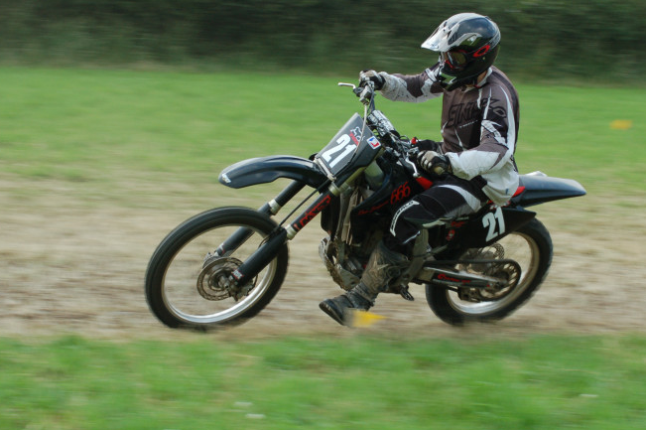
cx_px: 374
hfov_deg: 15.9
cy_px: 208
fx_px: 2313
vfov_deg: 10.6
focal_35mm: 129
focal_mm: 70
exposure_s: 1/180
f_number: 8
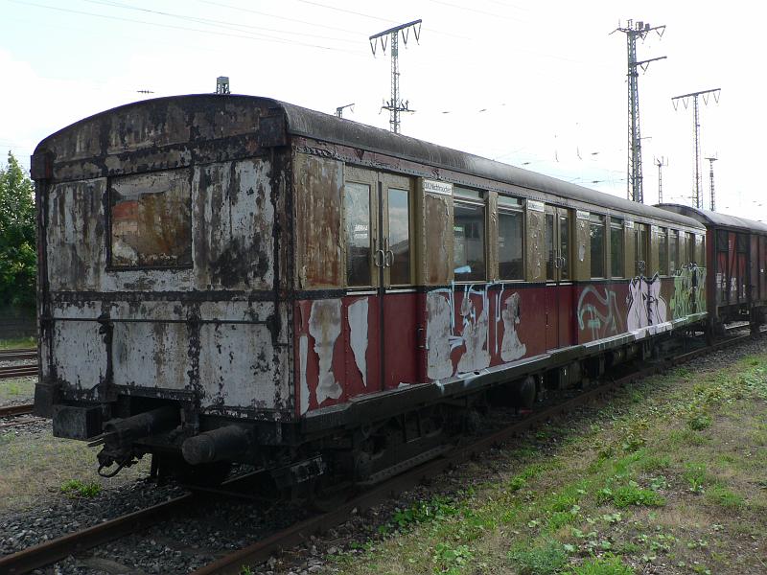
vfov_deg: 39.7
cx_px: 384
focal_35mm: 36
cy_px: 288
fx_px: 798
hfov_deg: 51.4
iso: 80
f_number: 4
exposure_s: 1/320
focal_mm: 6
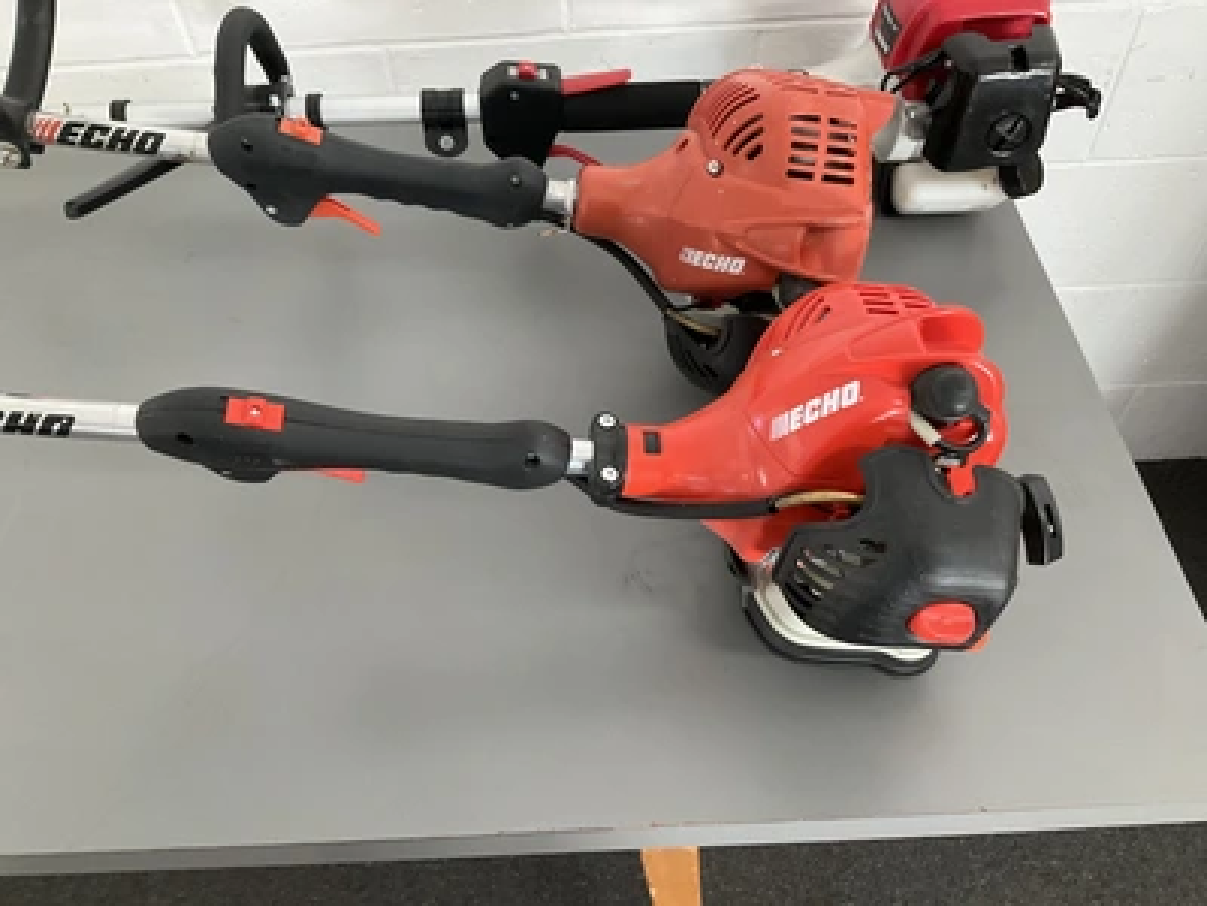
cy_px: 453
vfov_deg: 48.2
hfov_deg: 61.7
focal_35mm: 29
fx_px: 1011
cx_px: 604
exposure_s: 1/60
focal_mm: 3
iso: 200
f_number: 1.8
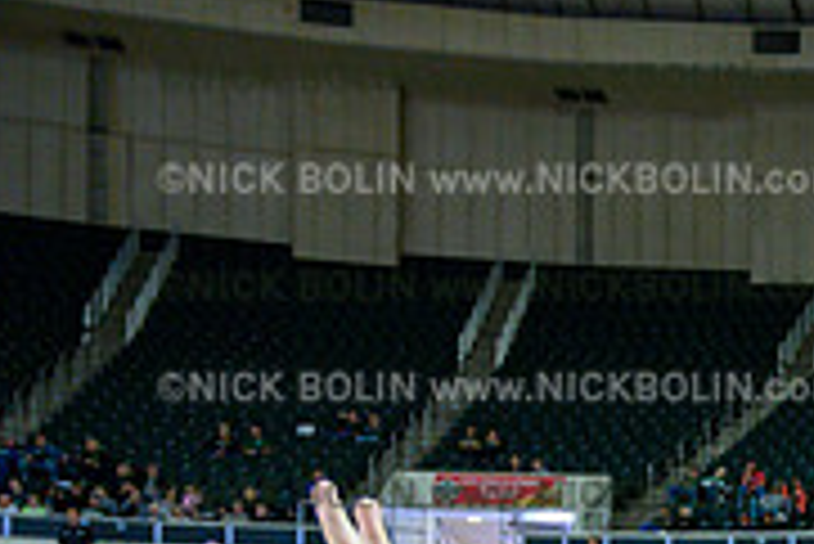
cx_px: 1205
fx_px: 1742
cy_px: 807
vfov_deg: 16.3
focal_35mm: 77
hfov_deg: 22.0
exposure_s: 1/200
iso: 3200
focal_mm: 24
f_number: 4.5
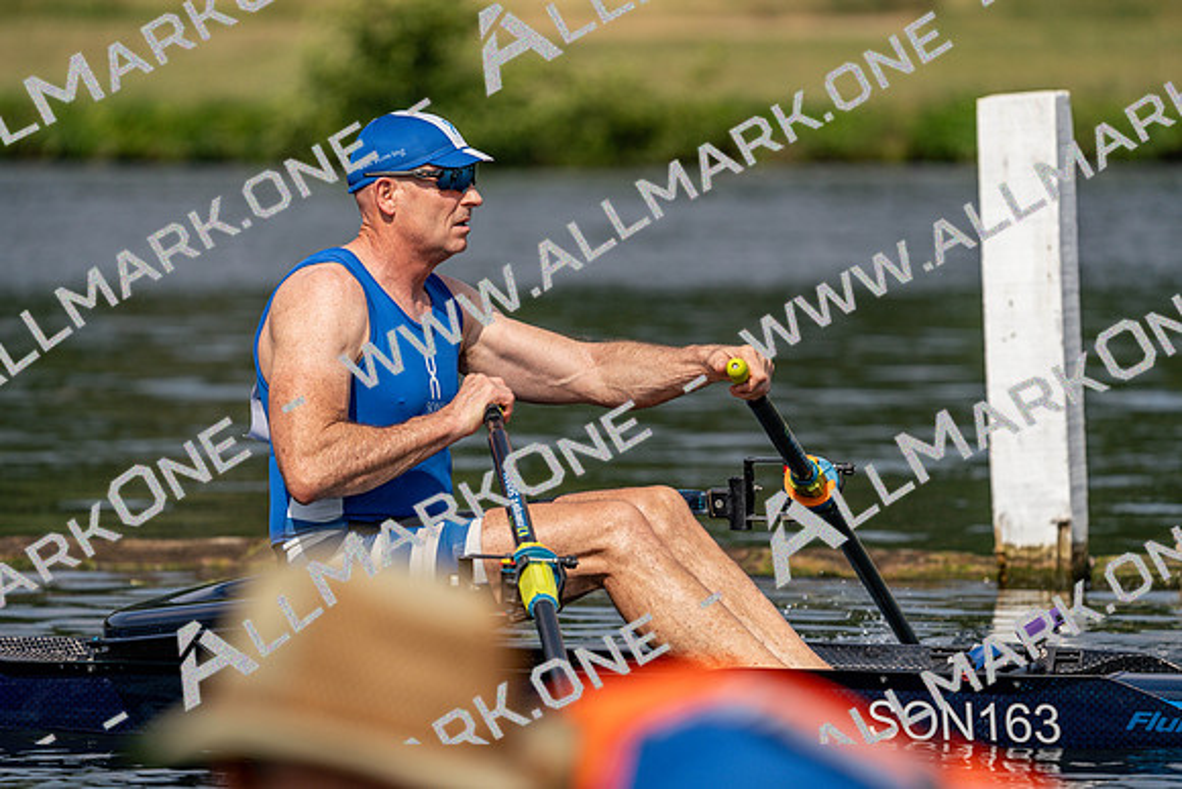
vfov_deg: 3.6
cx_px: 591
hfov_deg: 5.4
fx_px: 12545
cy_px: 394
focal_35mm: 382
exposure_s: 1/1600
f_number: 6.3
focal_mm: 382
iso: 160
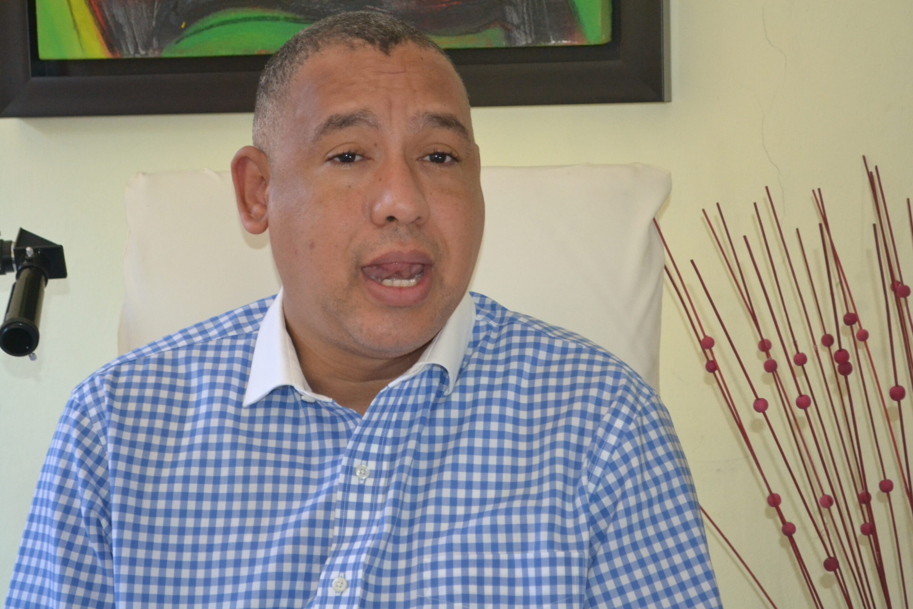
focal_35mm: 82
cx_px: 456
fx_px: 2092
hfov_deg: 24.6
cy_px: 304
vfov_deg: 16.6
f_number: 5.6
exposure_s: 1/60
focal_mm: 55
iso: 2200
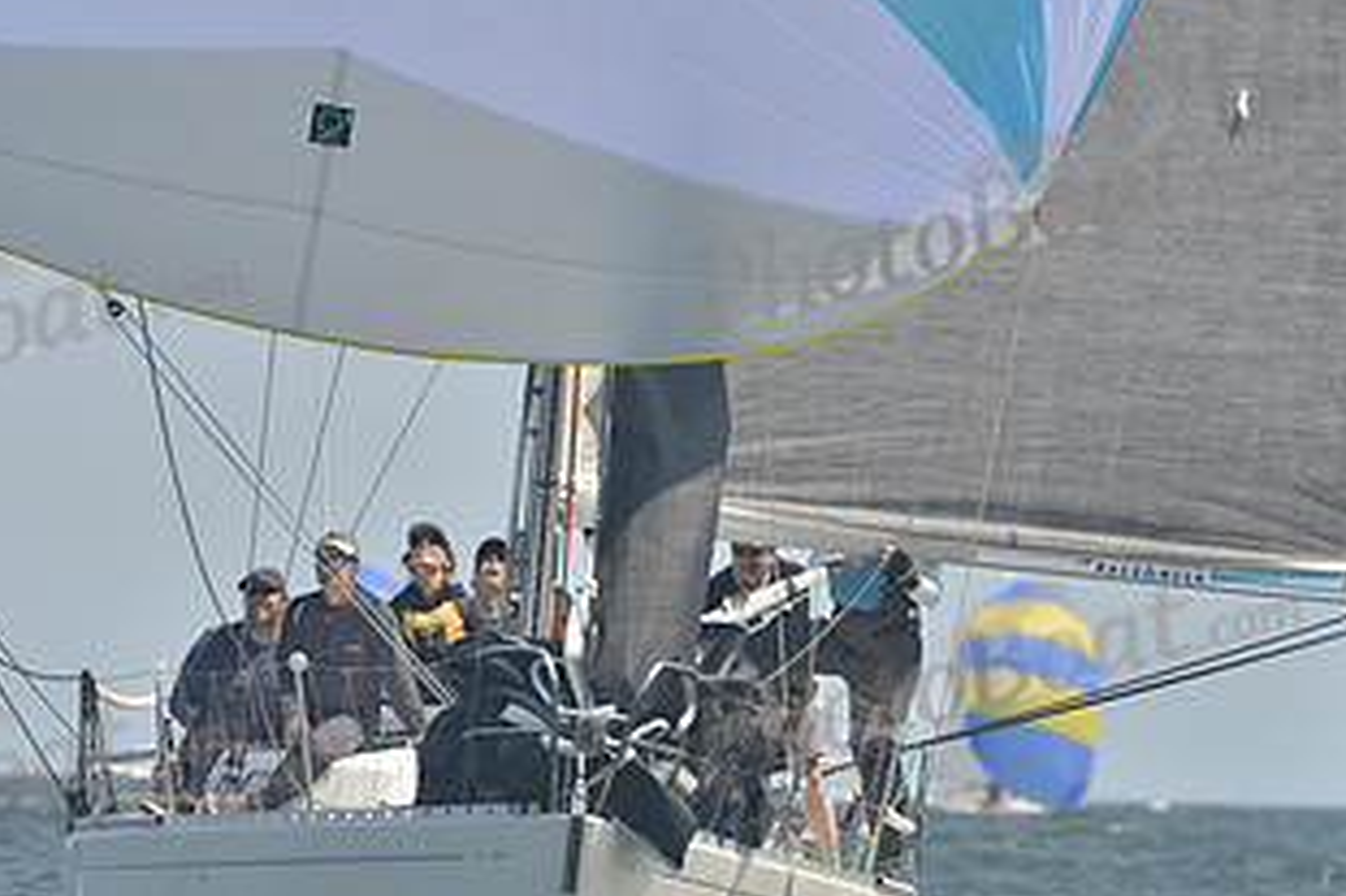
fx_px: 16741
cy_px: 509
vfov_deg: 3.1
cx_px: 472
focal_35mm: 448
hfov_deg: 4.6
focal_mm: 240
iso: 280
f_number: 8
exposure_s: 1/1000
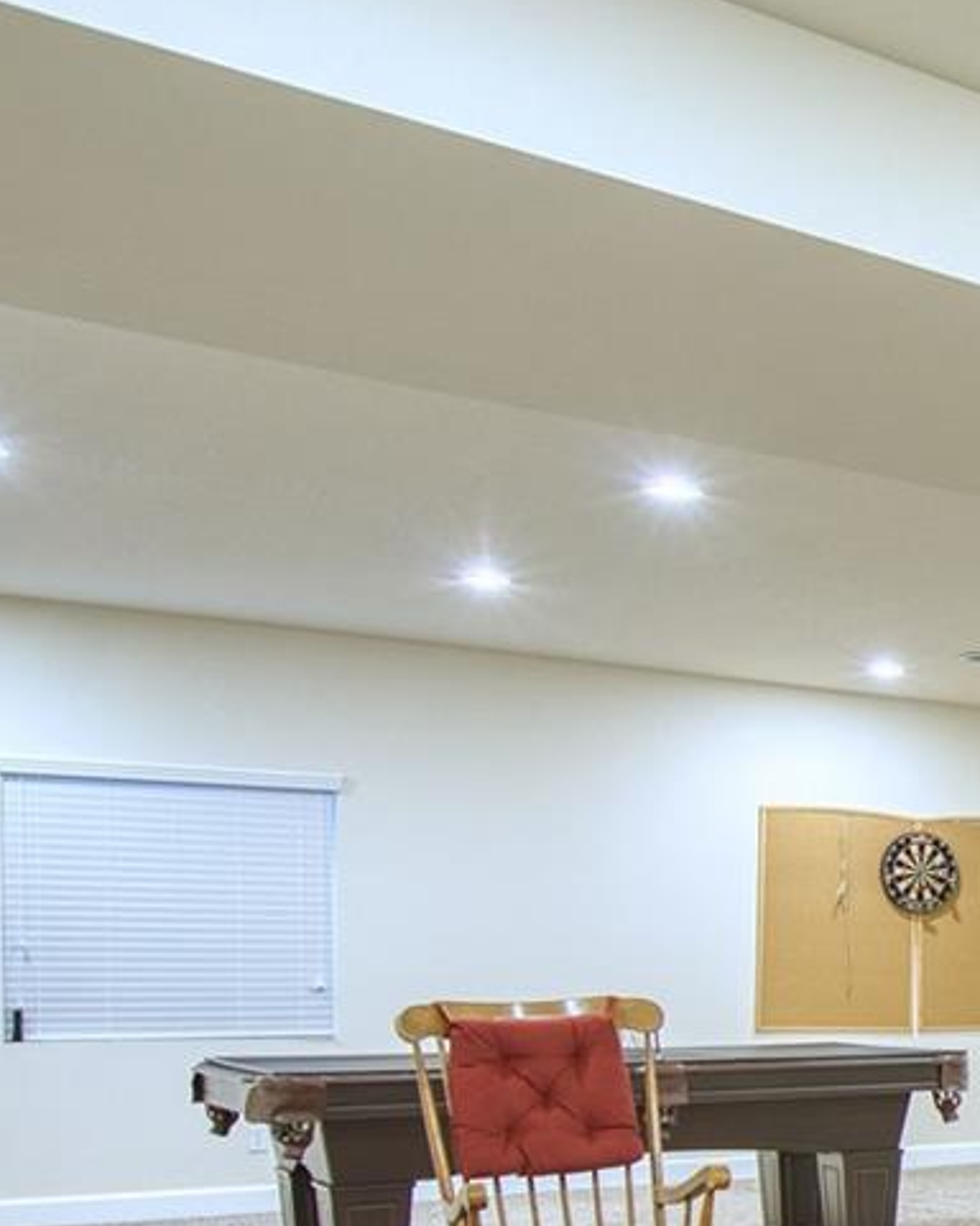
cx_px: 1572
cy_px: 1019
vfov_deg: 35.8
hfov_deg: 22.8
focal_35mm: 50
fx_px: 1813
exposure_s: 1/13
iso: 500
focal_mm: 16
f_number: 4
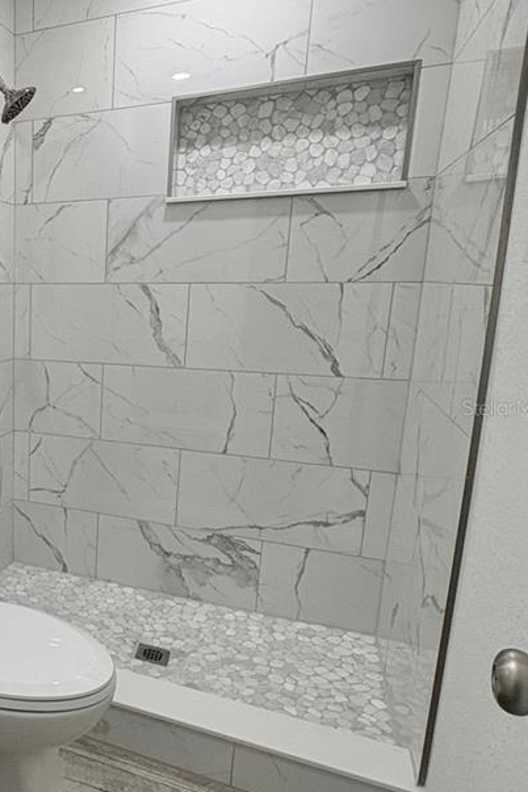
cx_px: -35
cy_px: 407
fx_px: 638
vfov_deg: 63.6
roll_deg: +0.5
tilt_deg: -10.8
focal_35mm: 29
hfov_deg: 38.3
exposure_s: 1/120
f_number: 2.2
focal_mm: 2.22
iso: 125
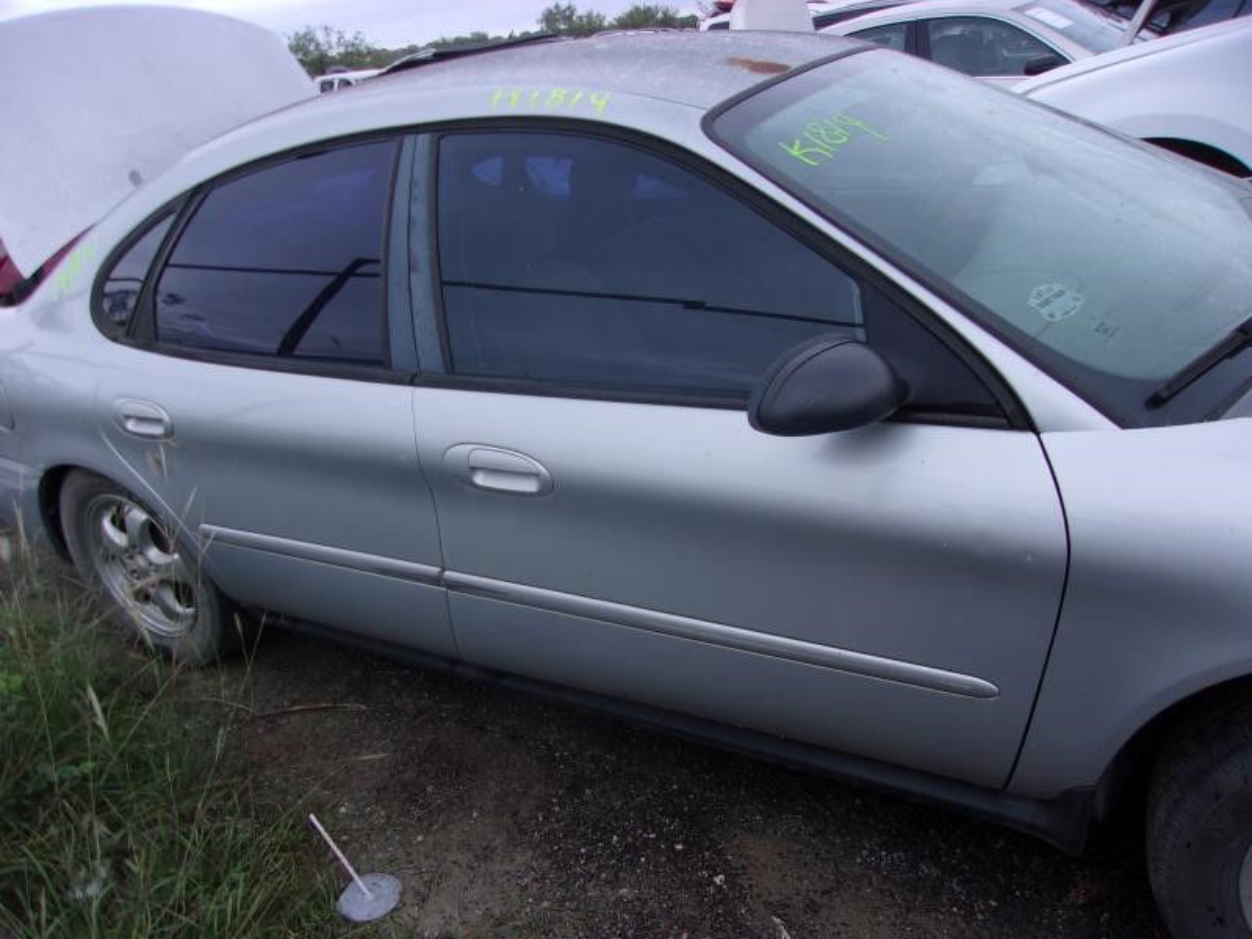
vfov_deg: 51.4
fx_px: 977
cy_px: 470
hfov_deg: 65.3
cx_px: 626
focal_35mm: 27
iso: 80
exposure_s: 1/140
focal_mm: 4.9
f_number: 3
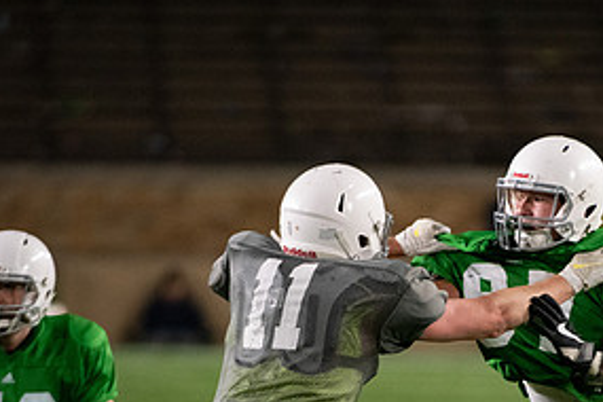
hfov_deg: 2.9
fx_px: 11942
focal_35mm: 713
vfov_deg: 1.9
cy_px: 392
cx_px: 506
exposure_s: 1/500
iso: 5000
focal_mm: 350
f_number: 4.5
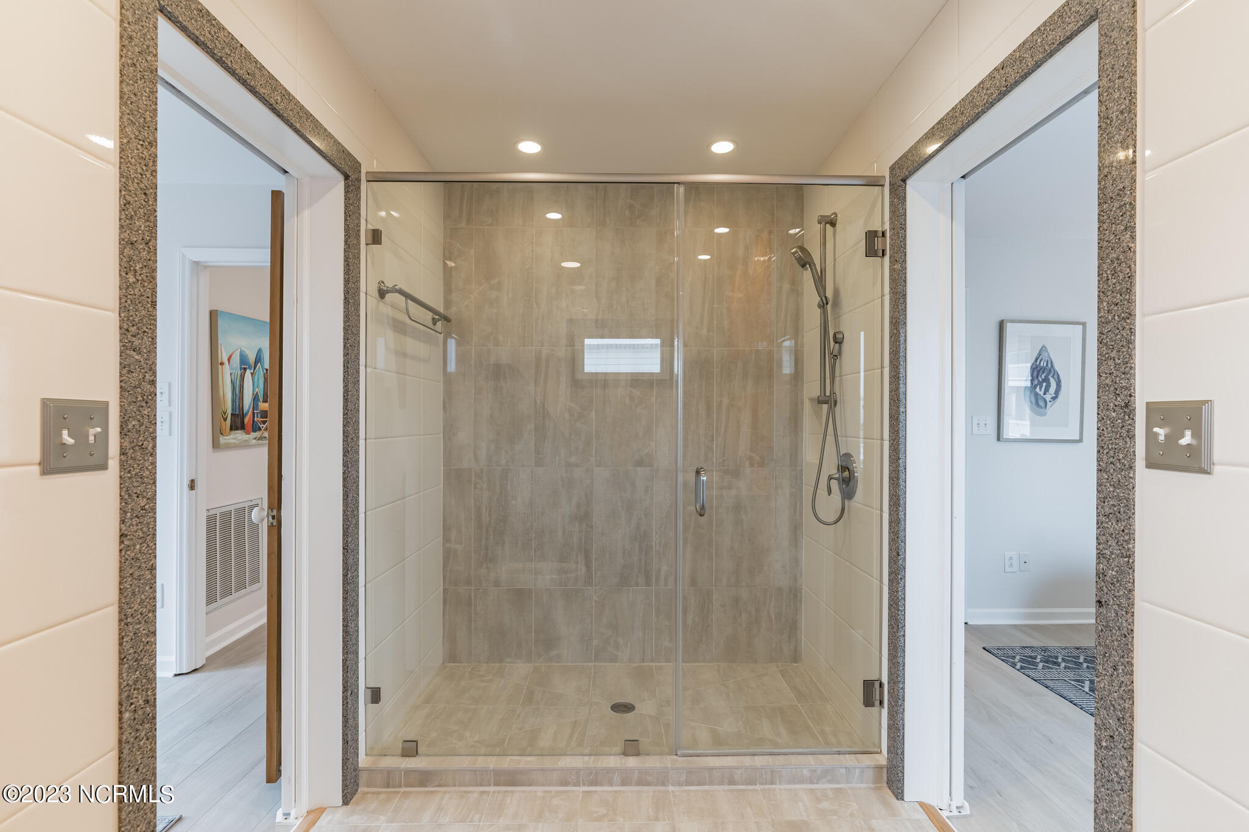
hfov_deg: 96.7
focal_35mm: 16
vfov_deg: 73.7
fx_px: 555
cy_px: 416
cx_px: 624
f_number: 5.6
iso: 400
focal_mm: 16
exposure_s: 1/25
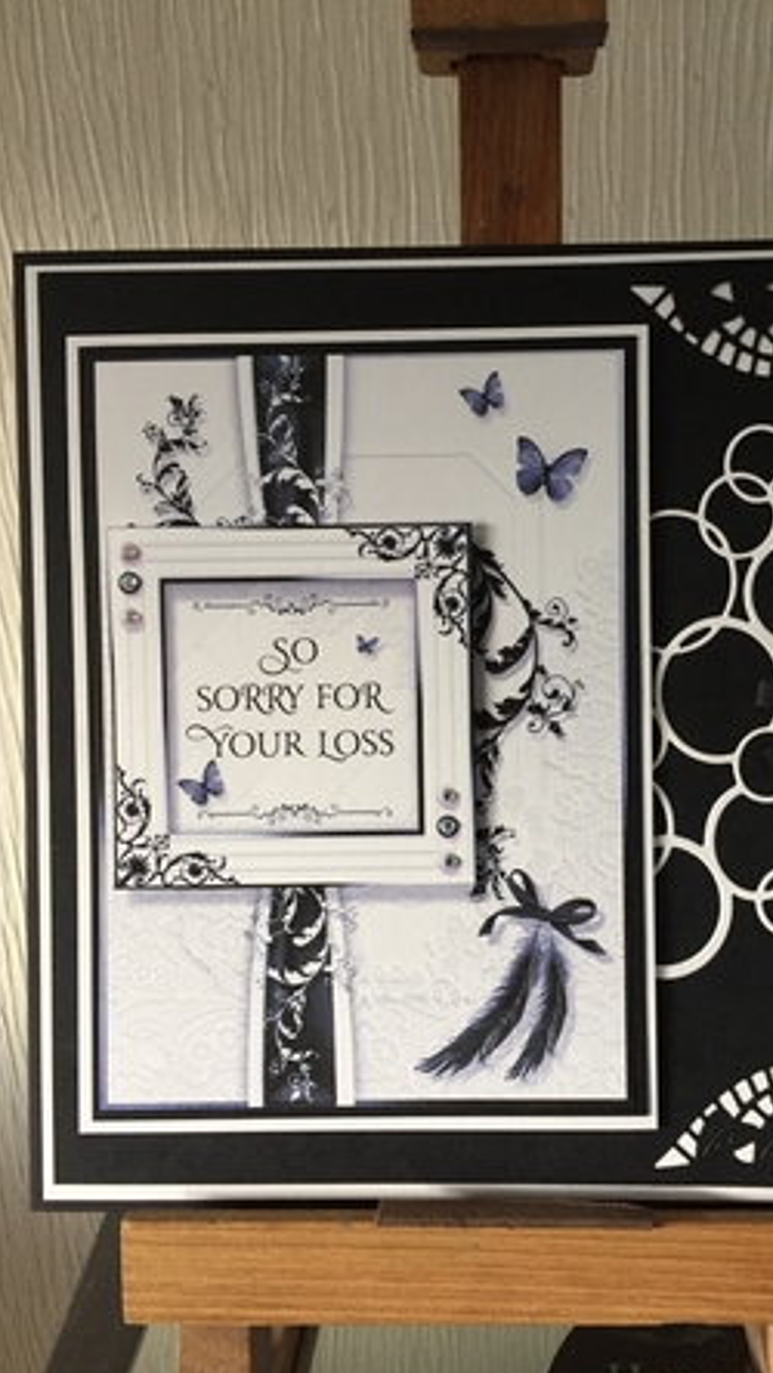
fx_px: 1165
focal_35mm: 32
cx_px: 506
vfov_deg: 61.0
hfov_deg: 36.4
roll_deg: +1.4
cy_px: 693
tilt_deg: -17.3
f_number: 2.2
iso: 80
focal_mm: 4.15
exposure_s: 1/33
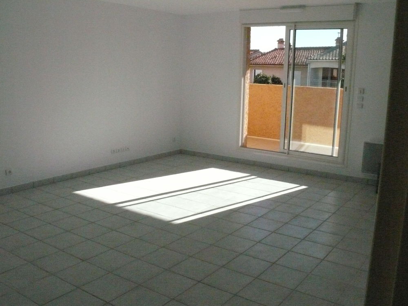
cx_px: 204
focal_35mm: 35
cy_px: 153
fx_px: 413
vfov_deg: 40.7
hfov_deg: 52.6
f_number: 11
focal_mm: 7.4
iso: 1600
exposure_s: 1/1000
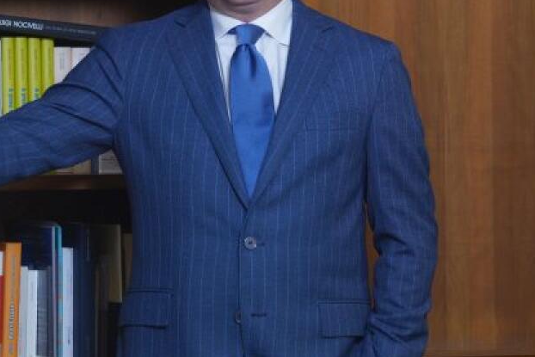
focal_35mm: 243
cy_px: 106
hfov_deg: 8.5
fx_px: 3612
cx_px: 153
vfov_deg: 5.7
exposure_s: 1/60
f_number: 4
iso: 400
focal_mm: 126
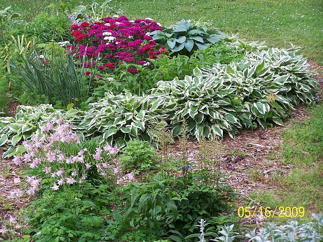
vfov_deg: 12.7
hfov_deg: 16.8
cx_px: 162
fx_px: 1092
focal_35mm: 117
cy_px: 121
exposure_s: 1/90
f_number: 3.2
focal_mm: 19.4
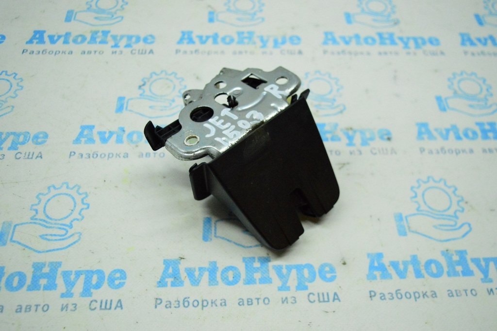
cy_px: 166
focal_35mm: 33
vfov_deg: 39.9
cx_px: 248
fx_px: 455
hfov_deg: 57.3
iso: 6400
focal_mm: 22
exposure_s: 1/1000
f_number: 4
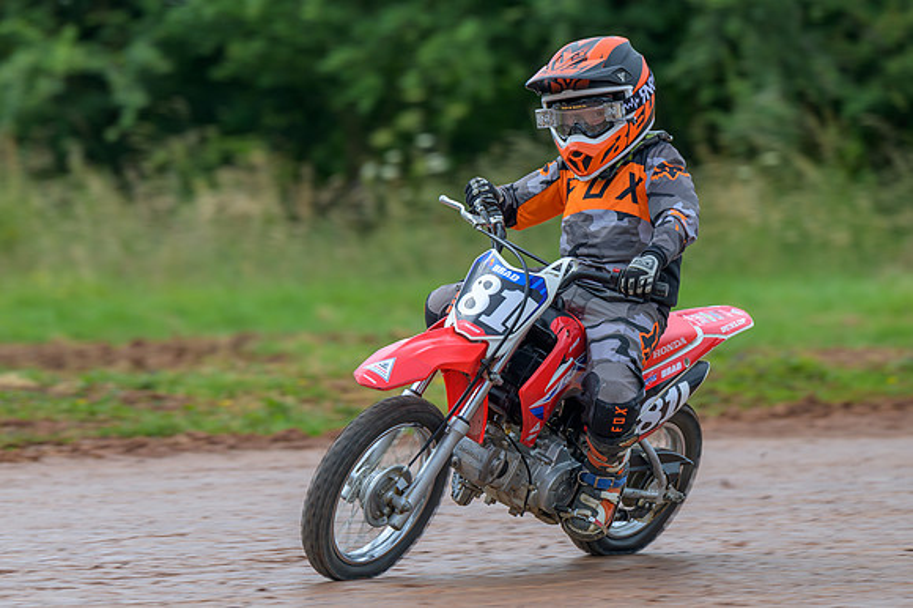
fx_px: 7604
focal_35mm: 300
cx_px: 456
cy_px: 304
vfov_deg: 4.6
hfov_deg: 6.9
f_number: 4
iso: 64
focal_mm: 200
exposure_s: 1/320
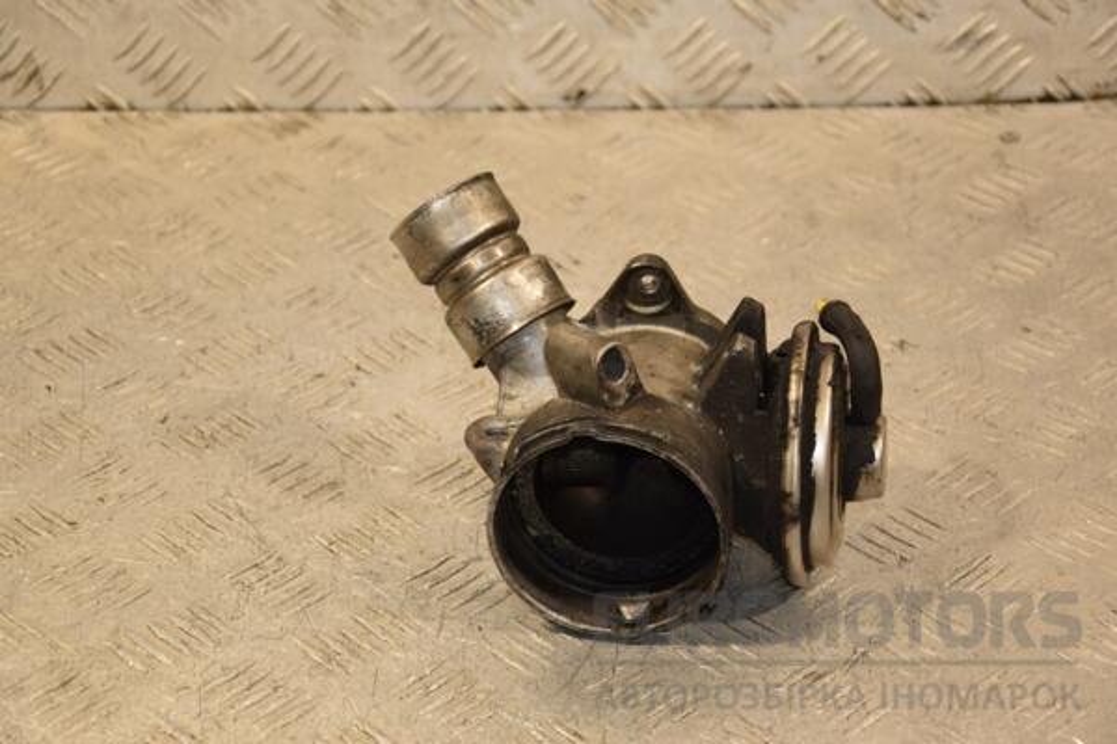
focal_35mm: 93
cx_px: 558
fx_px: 2885
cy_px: 372
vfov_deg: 14.7
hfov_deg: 21.9
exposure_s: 1/125
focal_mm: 62
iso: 800
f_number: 5.3
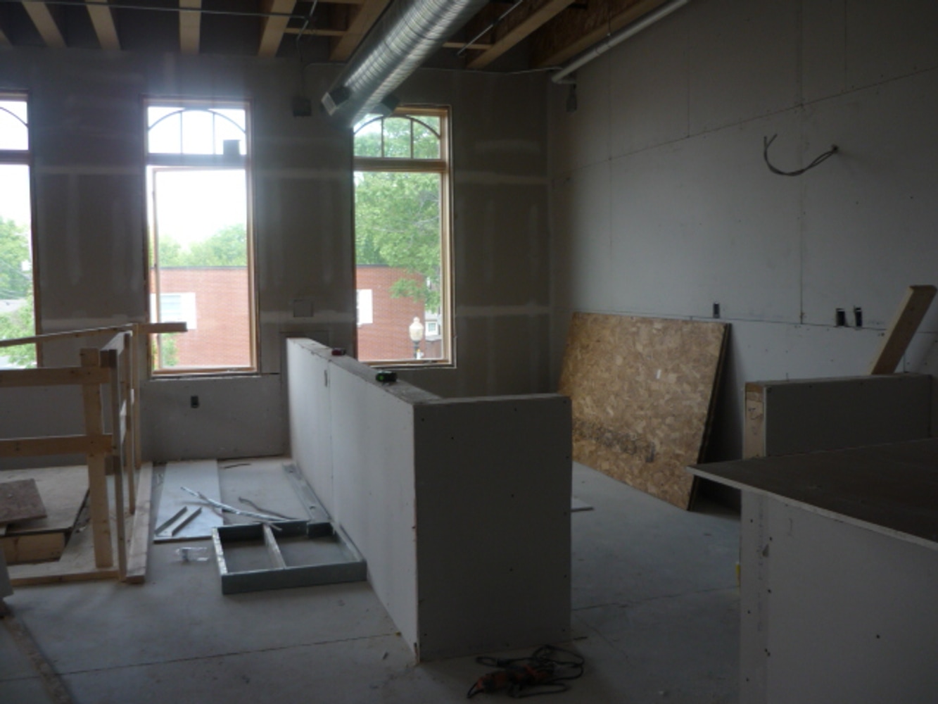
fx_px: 894
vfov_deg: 43.0
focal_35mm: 33
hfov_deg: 55.3
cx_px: 469
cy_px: 352
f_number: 2.8
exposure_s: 1/100
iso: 100
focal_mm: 5.5
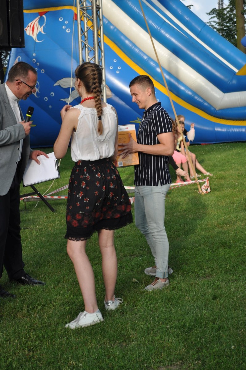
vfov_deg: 24.7
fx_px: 848
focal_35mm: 82
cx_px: 123
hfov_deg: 16.5
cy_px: 185
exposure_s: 1/125
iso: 200
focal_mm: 55
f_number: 5.6
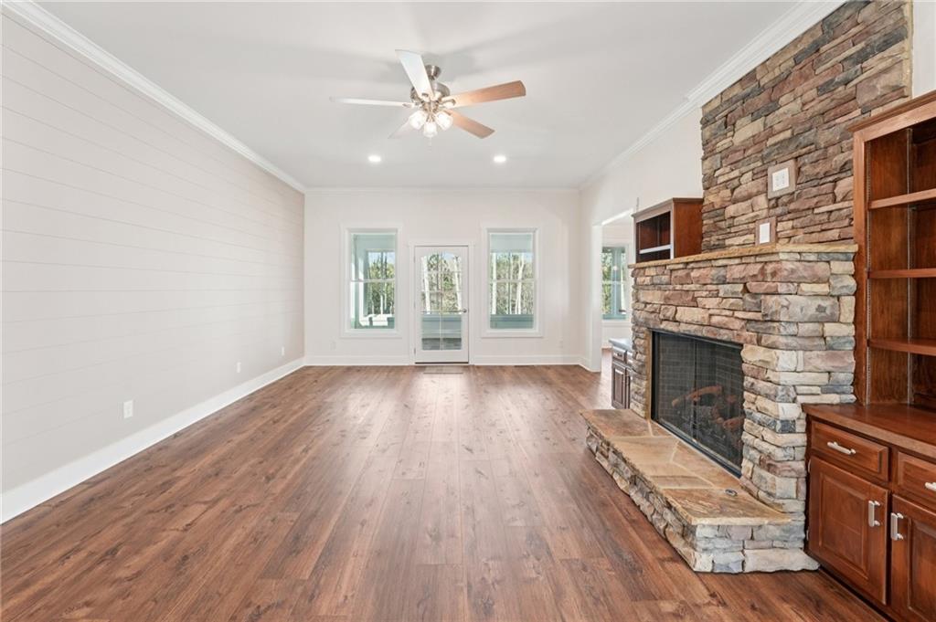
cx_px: 468
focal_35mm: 14
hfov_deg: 104.3
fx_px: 364
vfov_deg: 81.1
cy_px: 311
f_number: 9
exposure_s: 1/8
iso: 320
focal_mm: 14
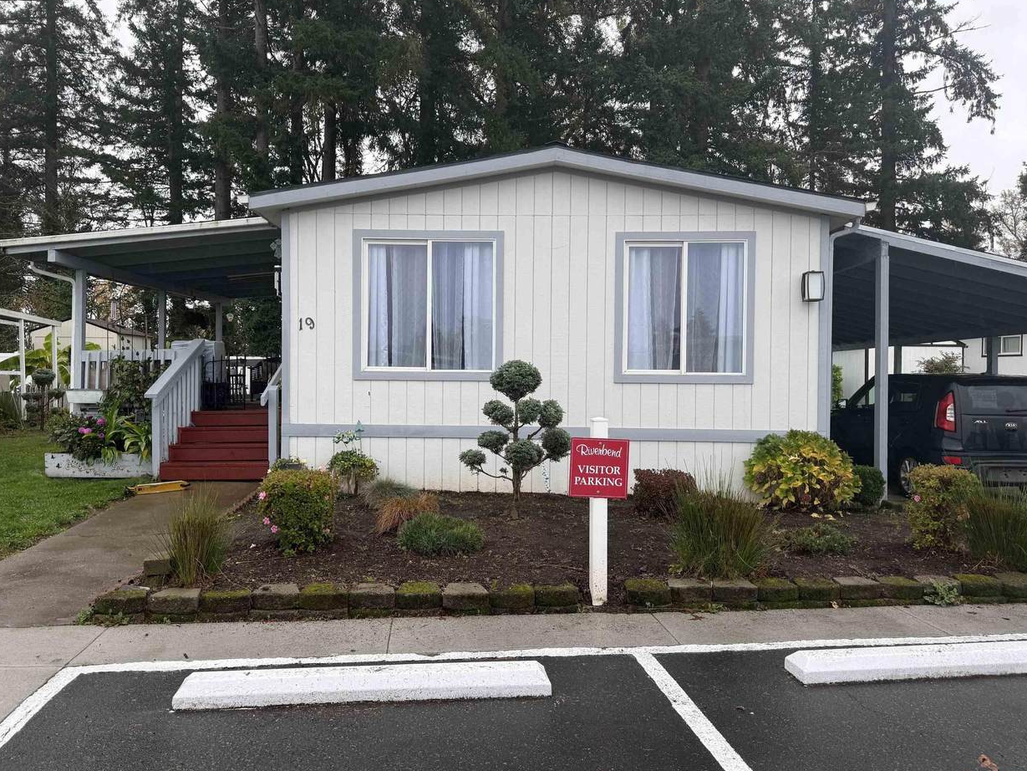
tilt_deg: -0.7
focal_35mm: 25
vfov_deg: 54.9
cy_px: 390
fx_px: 742
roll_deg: -0.7
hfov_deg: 69.4
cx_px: 503
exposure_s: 1/213
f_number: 1.78
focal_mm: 6.76
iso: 80
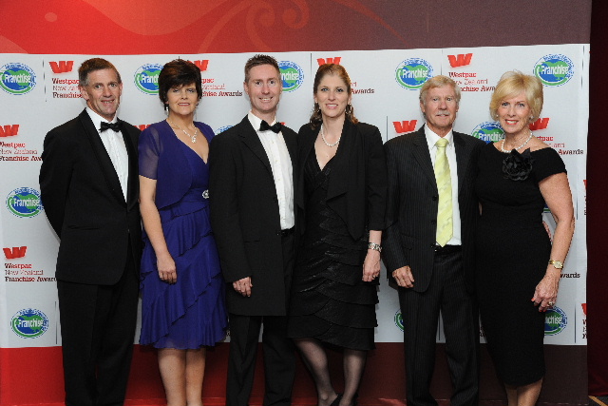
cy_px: 203
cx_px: 304
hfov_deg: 39.6
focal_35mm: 50
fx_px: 845
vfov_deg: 27.0
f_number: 8
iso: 2000
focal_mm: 50
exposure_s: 1/60
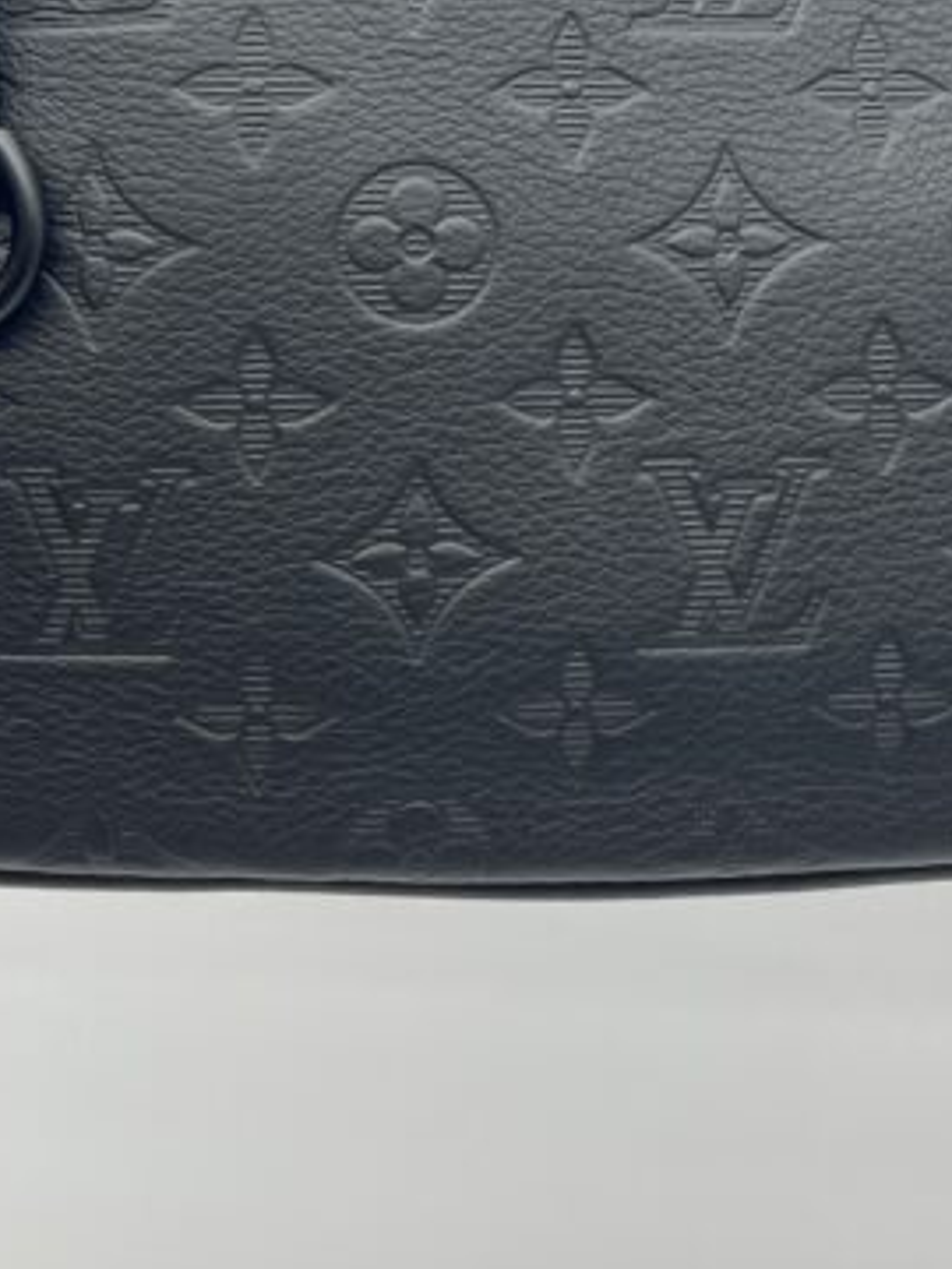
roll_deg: +1.0
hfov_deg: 19.8
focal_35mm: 74
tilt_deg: -17.5
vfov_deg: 25.8
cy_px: 236
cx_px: 631
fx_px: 2714
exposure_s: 1/100
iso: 32
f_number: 1.5
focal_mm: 5.7
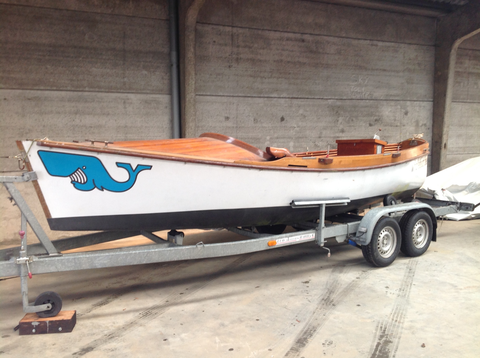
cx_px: 240
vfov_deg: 40.6
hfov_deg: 52.7
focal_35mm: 35
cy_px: 179
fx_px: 485
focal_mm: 4.28
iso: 50
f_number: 2.4
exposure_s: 1/40
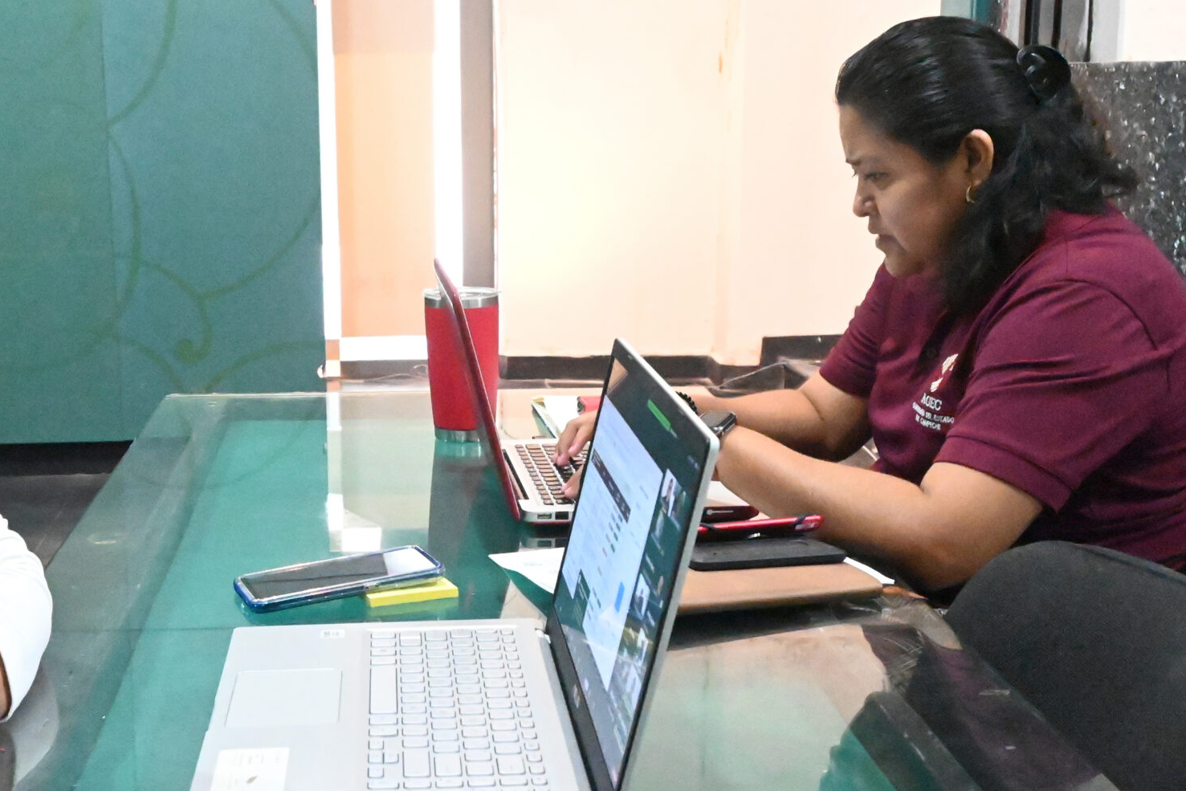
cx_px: 427
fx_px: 1713
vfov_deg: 26.0
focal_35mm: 52
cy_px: 453
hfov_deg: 37.9
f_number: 6.3
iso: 22800
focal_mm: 20
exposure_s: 1/30
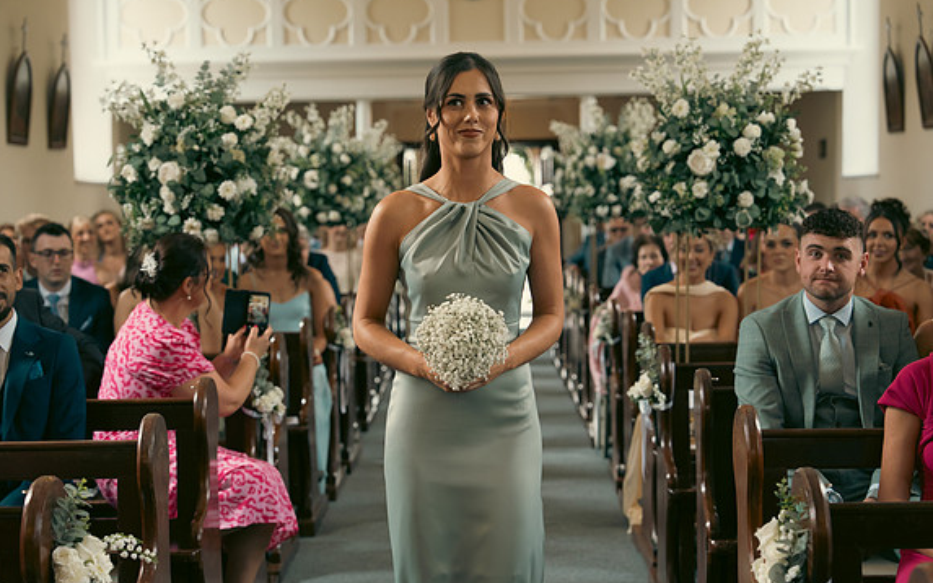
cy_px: 278
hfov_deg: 31.1
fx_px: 1678
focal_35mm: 66
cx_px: 467
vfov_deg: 19.7
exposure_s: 1/200
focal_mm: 64
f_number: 3.5
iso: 1250
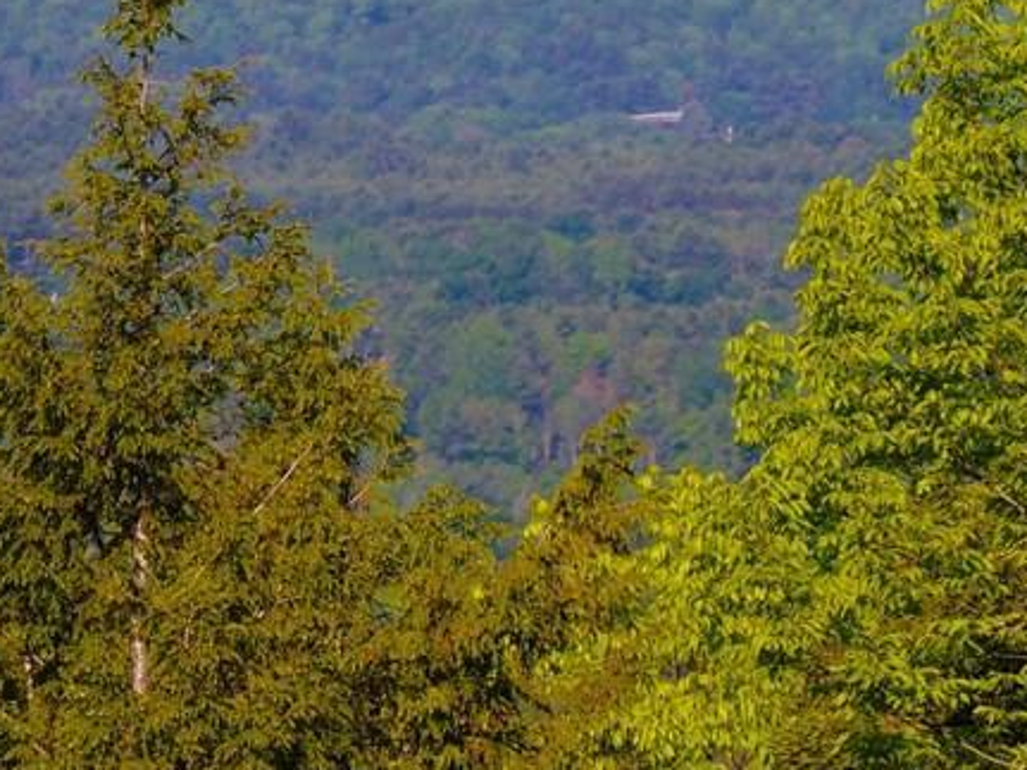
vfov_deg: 1.8
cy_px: 141
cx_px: 45
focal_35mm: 832
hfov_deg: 2.4
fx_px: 24677
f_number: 4.8
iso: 100
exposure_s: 1/400
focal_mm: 62.4
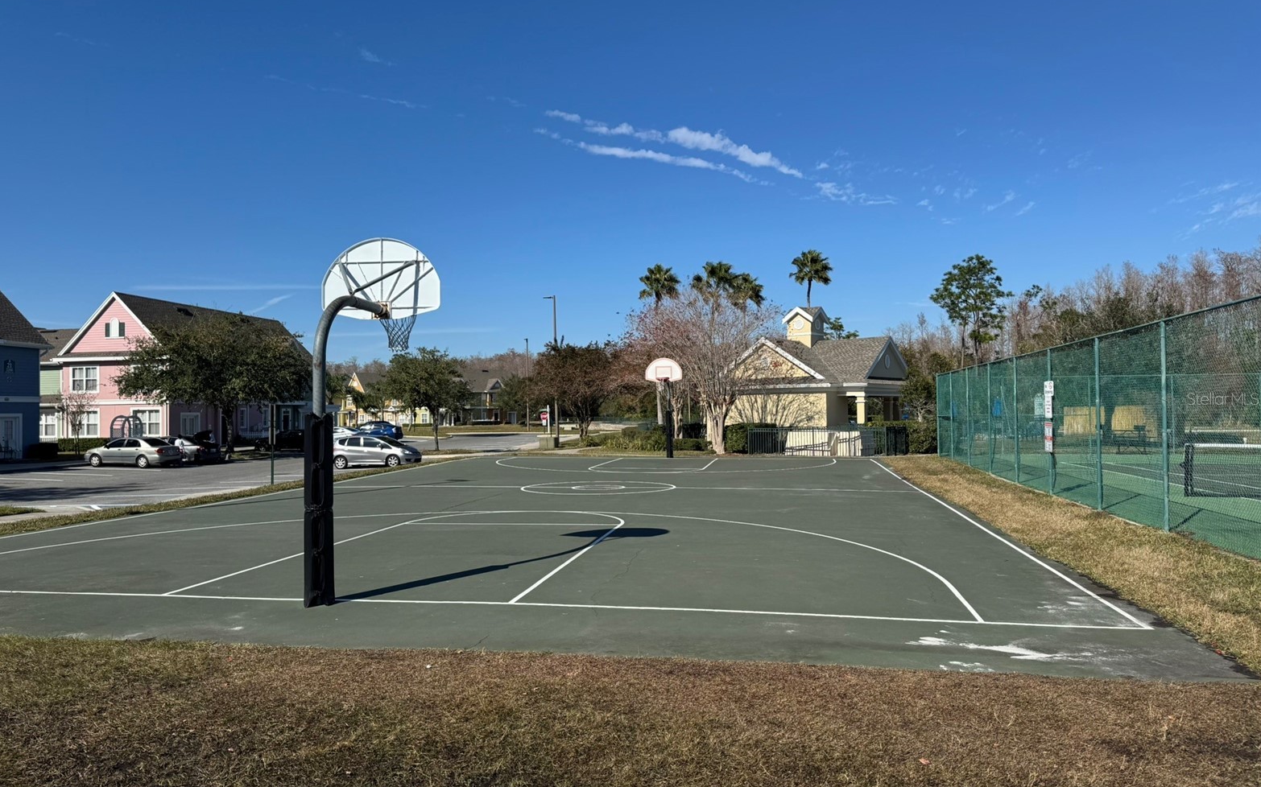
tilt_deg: +1.9
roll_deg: +2.8
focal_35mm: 26
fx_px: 893
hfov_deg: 70.4
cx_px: 618
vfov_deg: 47.6
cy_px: 398
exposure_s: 1/6410
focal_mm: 6.76
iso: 80
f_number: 1.78
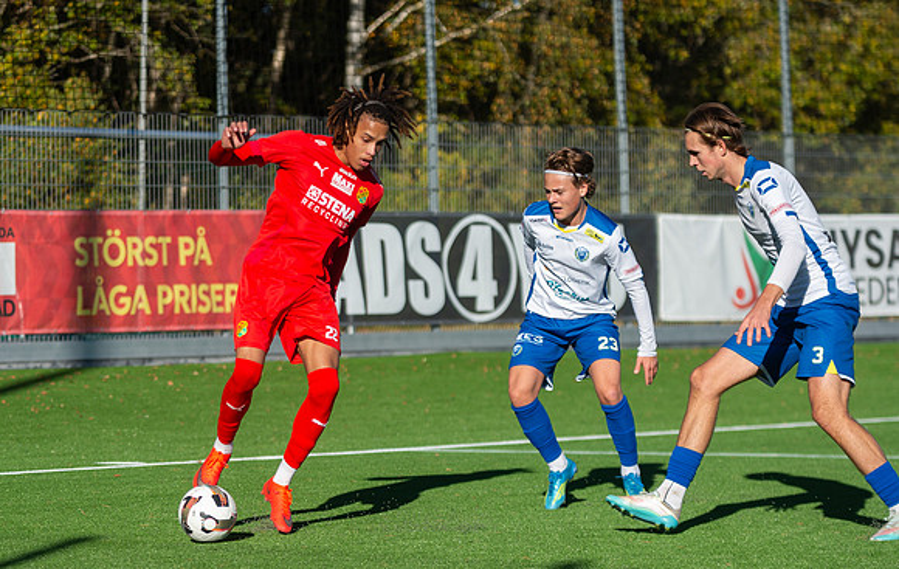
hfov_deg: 13.7
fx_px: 3743
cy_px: 304
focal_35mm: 152
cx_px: 297
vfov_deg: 8.7
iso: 100
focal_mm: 112
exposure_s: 1/1600
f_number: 3.2
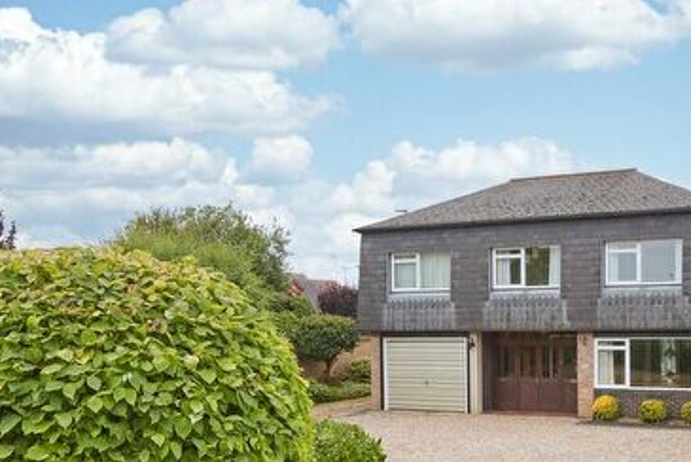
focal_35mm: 46
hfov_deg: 41.8
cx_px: 494
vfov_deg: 28.8
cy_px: 359
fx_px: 884
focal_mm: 24
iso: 320
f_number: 11
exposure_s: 1/160
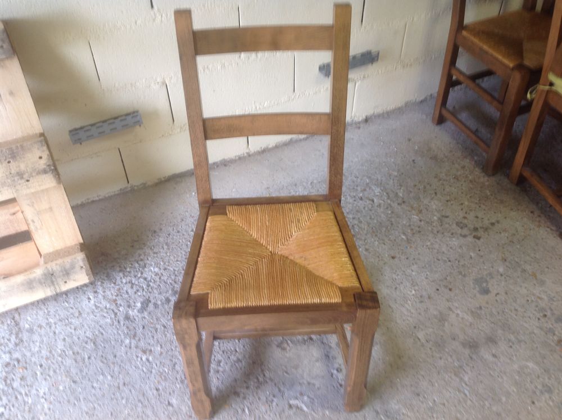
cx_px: 281
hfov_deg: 52.7
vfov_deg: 40.6
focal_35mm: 35
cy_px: 210
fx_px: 567
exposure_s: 1/15
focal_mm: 4.28
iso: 50
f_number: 2.4
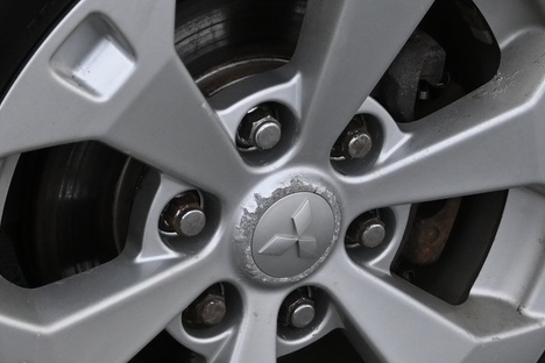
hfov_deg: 22.3
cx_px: 183
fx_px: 1375
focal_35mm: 91
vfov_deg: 15.0
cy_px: 177
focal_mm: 17.5
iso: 560
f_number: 3.5
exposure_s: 1/30
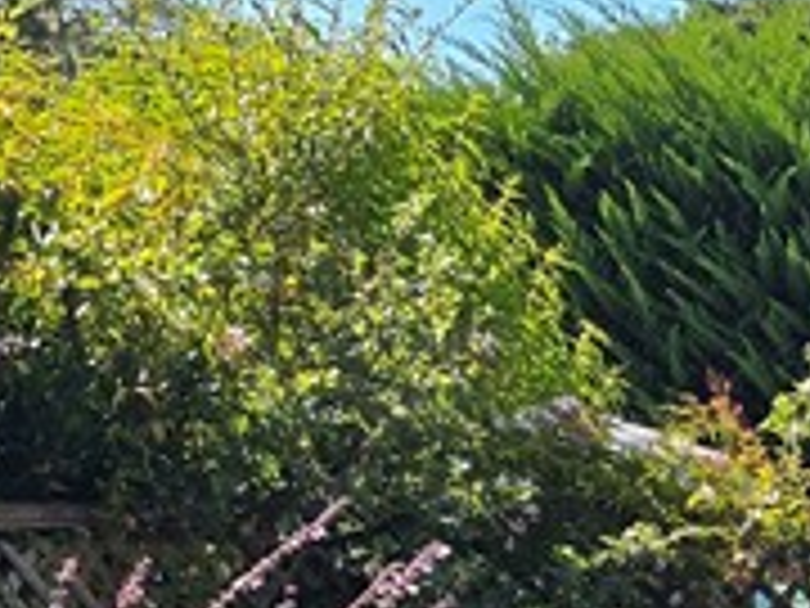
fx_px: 3065
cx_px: 1778
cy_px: 1090
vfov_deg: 10.6
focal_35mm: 131
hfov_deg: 12.6
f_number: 1.7
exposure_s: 1/428
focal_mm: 6.3
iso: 12
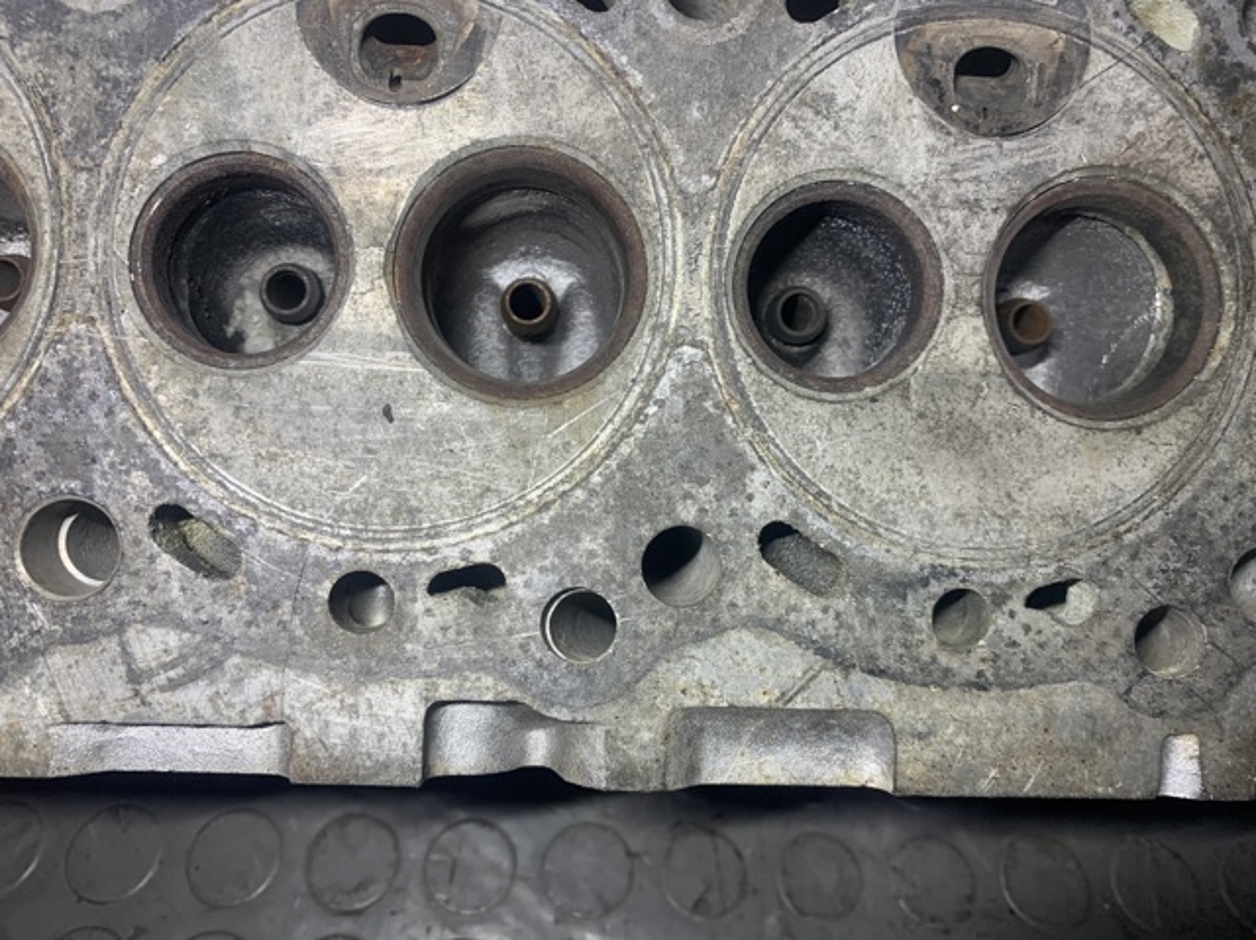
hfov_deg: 67.3
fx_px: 943
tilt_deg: -56.8
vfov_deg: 53.0
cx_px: 628
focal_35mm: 26
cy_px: 470
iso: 100
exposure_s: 1/84
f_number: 1.8
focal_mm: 4.25
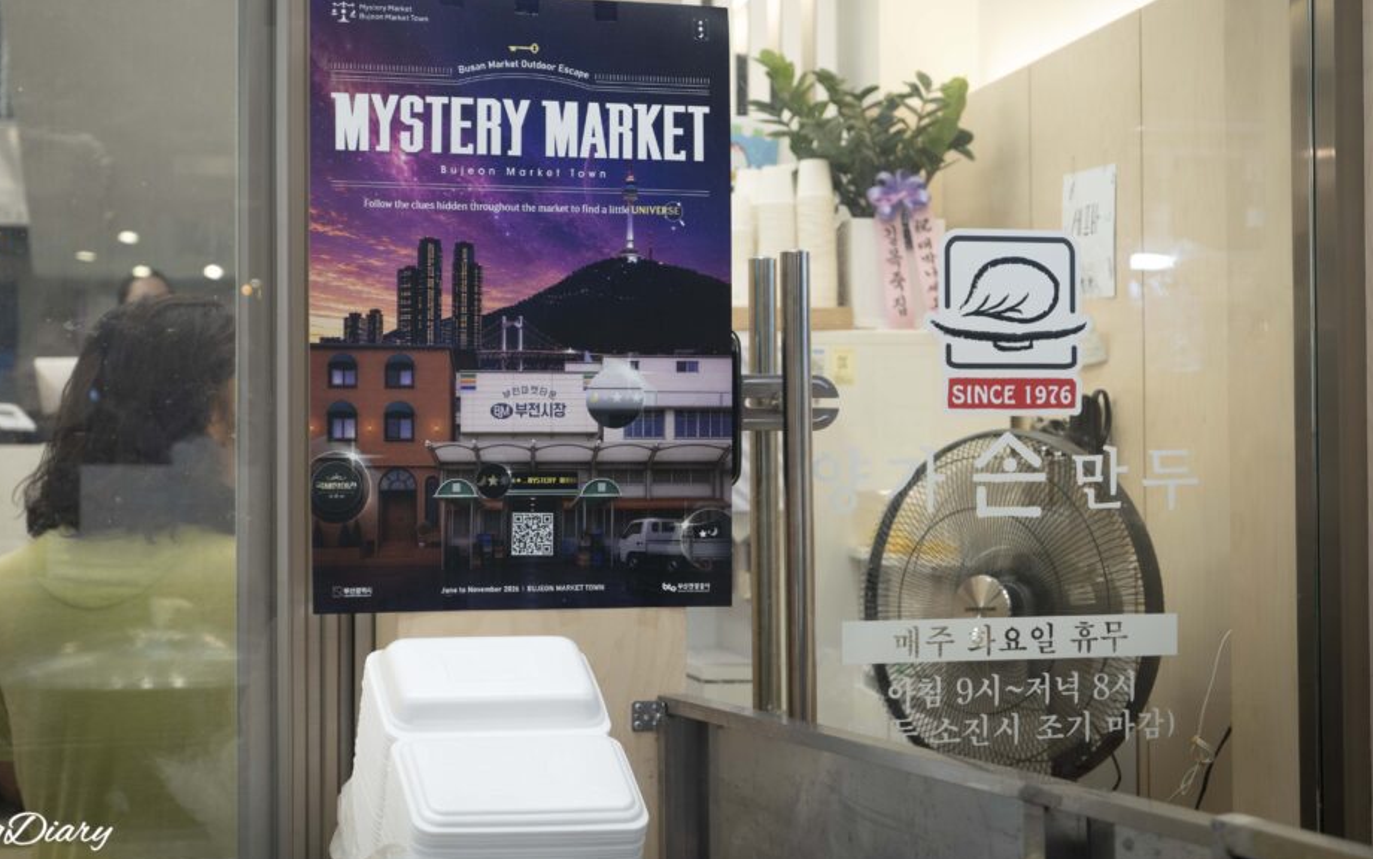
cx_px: 634
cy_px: 363
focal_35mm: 68
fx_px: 2545
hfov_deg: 30.2
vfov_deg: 19.1
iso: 800
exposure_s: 1/160
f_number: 5.6
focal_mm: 60
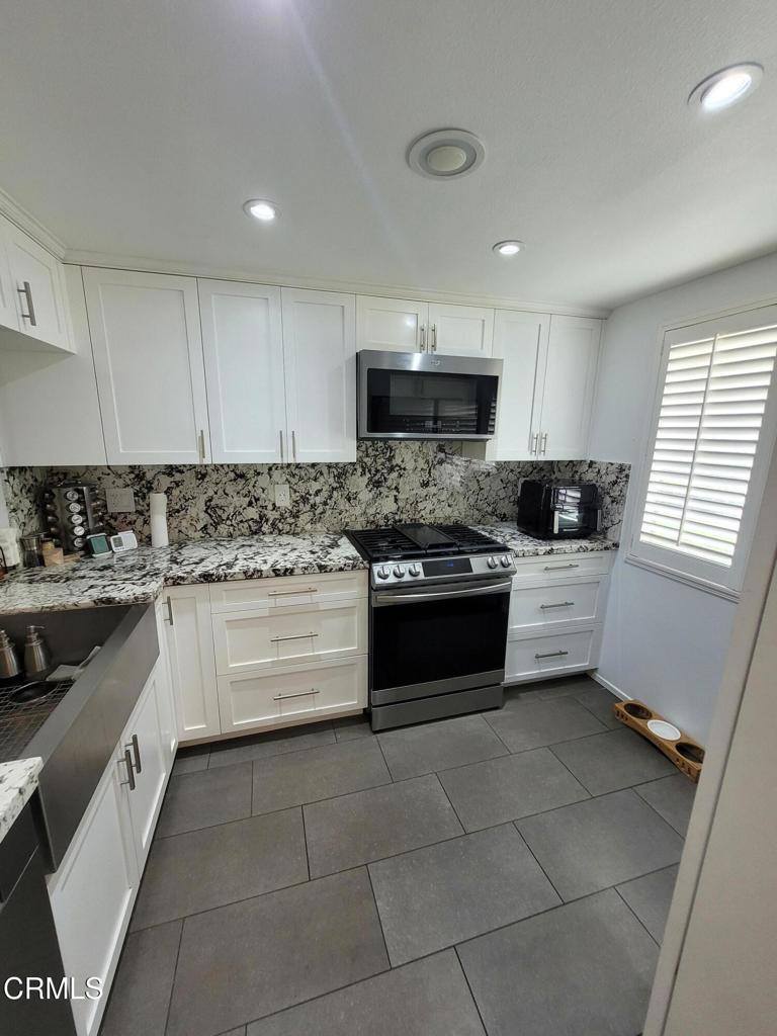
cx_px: 388
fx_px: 389
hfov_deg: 89.9
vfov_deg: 106.2
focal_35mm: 13
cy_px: 518
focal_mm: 1.74
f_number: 2.2
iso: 160
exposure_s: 1/60
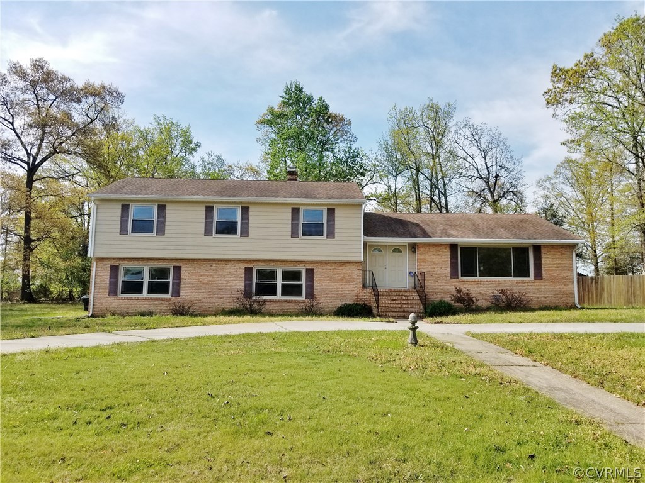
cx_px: 322
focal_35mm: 26
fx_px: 484
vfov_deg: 53.1
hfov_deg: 67.3
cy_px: 242
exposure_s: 1/2160
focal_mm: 4.25
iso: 50
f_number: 1.7
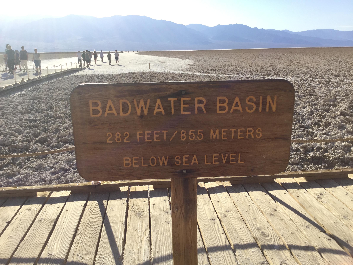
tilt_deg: -15.7
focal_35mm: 31
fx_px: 316
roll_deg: +0.6
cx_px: 176
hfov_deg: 58.4
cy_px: 132
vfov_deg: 45.4
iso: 25
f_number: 2.4
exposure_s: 1/947
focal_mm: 3.3
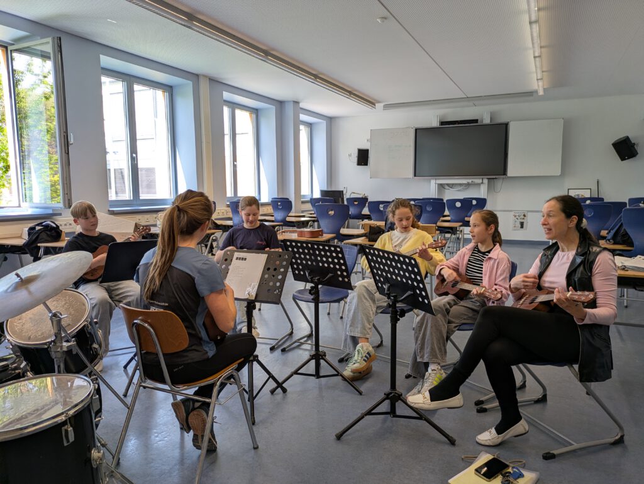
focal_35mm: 25
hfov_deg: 69.4
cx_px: 322
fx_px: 465
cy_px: 242
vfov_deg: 54.9
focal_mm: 5.43
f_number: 1.89
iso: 45
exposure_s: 1/124
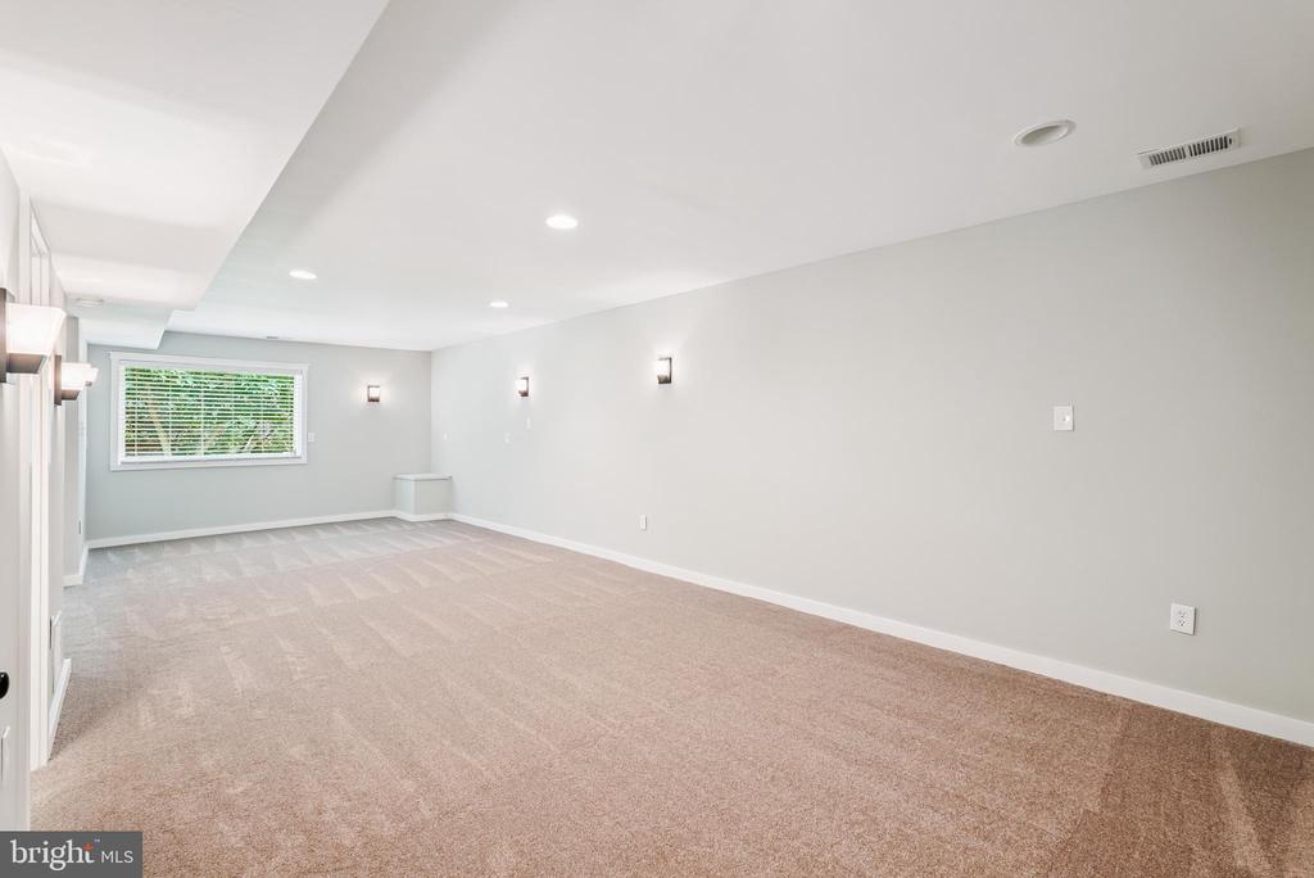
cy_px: 439
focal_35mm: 16
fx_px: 584
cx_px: 657
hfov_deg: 96.7
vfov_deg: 73.8
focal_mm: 16
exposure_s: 1.3
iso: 100
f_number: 8
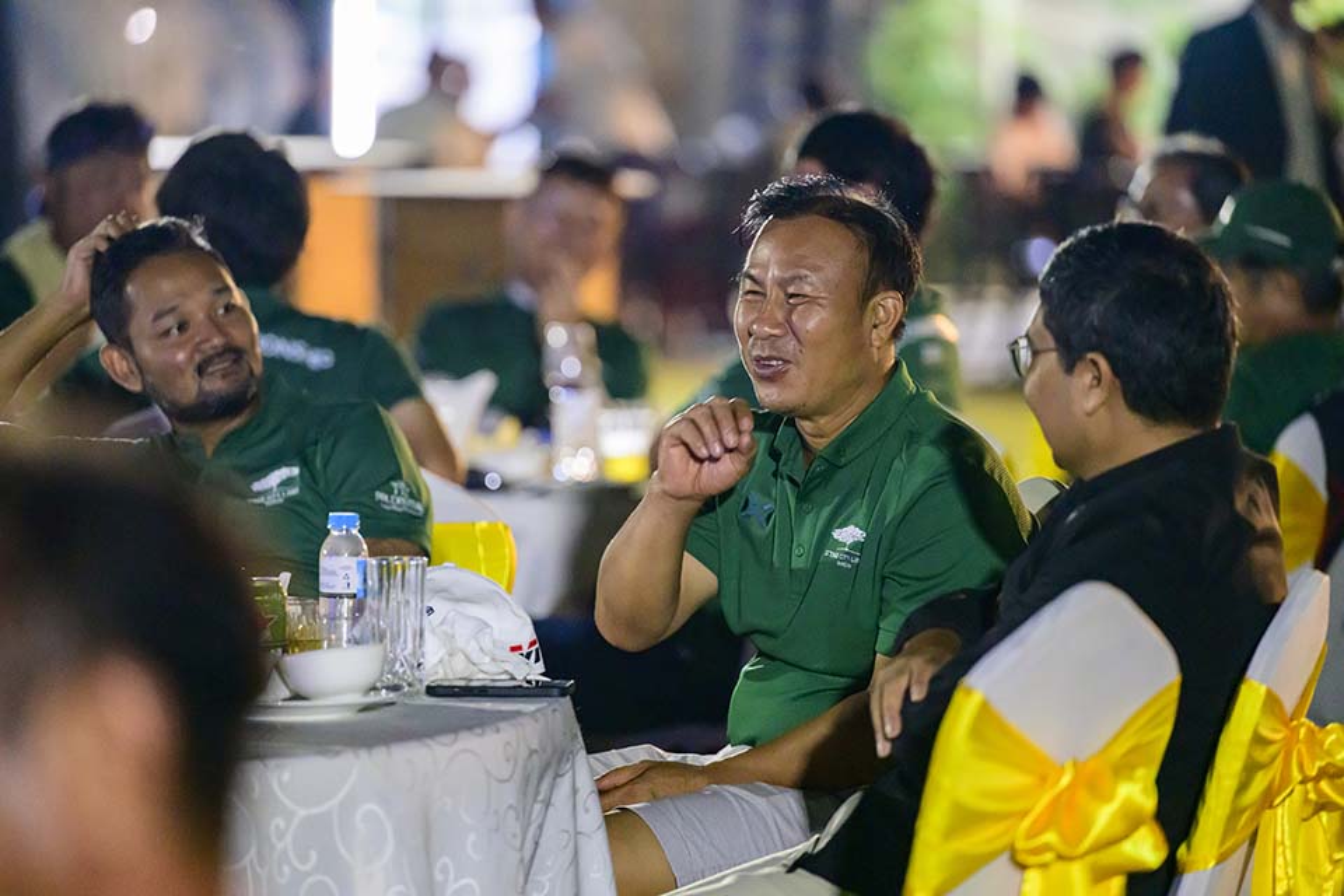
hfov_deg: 10.3
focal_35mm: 200
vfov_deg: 6.9
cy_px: 448
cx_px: 672
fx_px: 7466
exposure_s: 1/250
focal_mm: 200
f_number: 2.8
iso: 11400
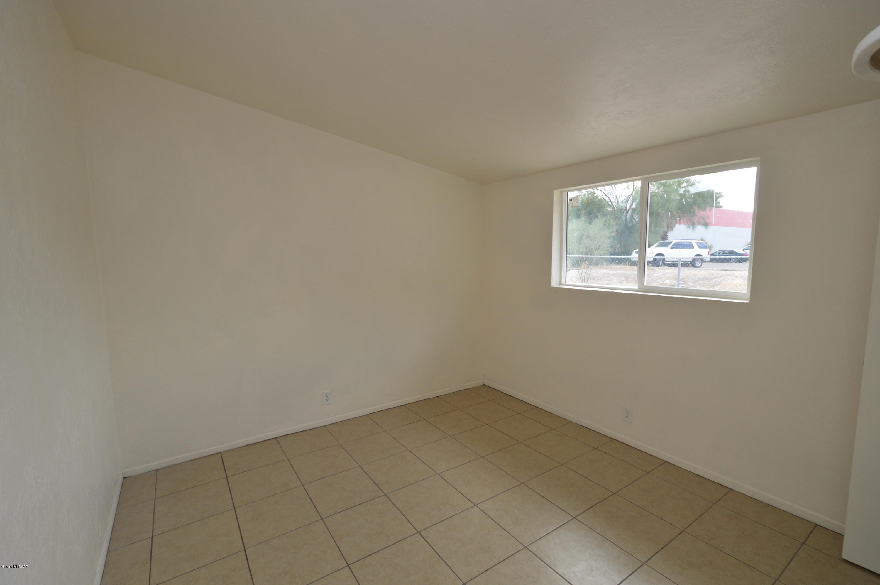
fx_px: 366
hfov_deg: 100.4
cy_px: 292
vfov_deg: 77.2
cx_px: 440
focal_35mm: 15
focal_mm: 10
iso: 400
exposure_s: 1/125
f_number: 5.6
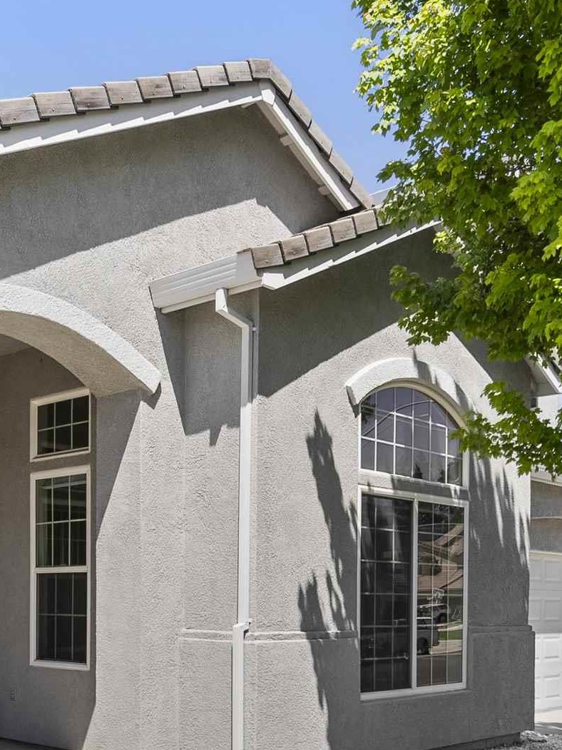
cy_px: 621
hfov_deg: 32.0
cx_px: 215
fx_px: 974
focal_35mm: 45
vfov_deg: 40.0
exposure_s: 1/125
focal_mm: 16
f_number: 10
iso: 200
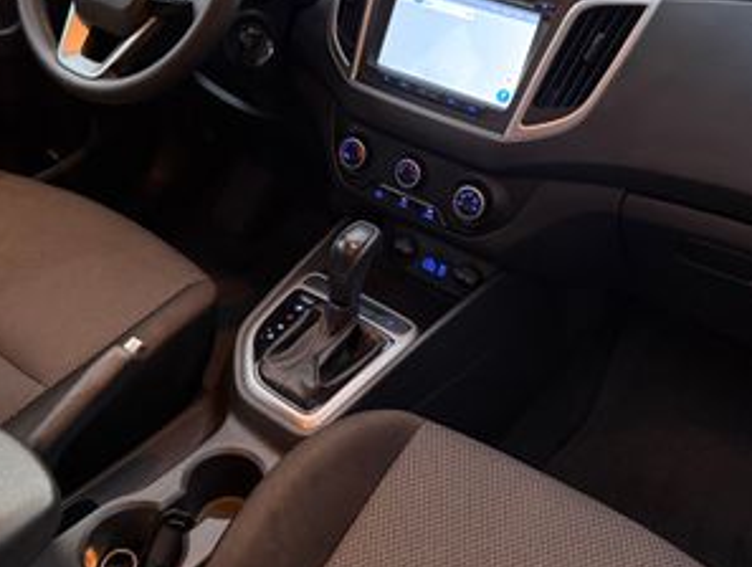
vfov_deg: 37.4
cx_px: 352
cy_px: 190
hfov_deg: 48.9
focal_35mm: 38
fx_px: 827
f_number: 1.78
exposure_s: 1/30
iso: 1000
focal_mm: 6.76
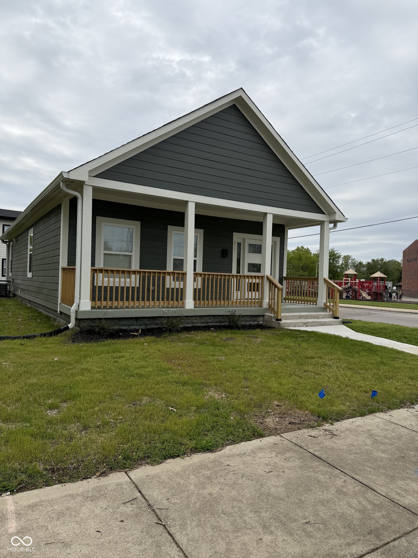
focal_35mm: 24
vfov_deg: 71.6
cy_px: 279
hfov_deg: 56.8
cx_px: 209
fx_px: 386
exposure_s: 1/6173
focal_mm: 6.76
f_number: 1.78
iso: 80
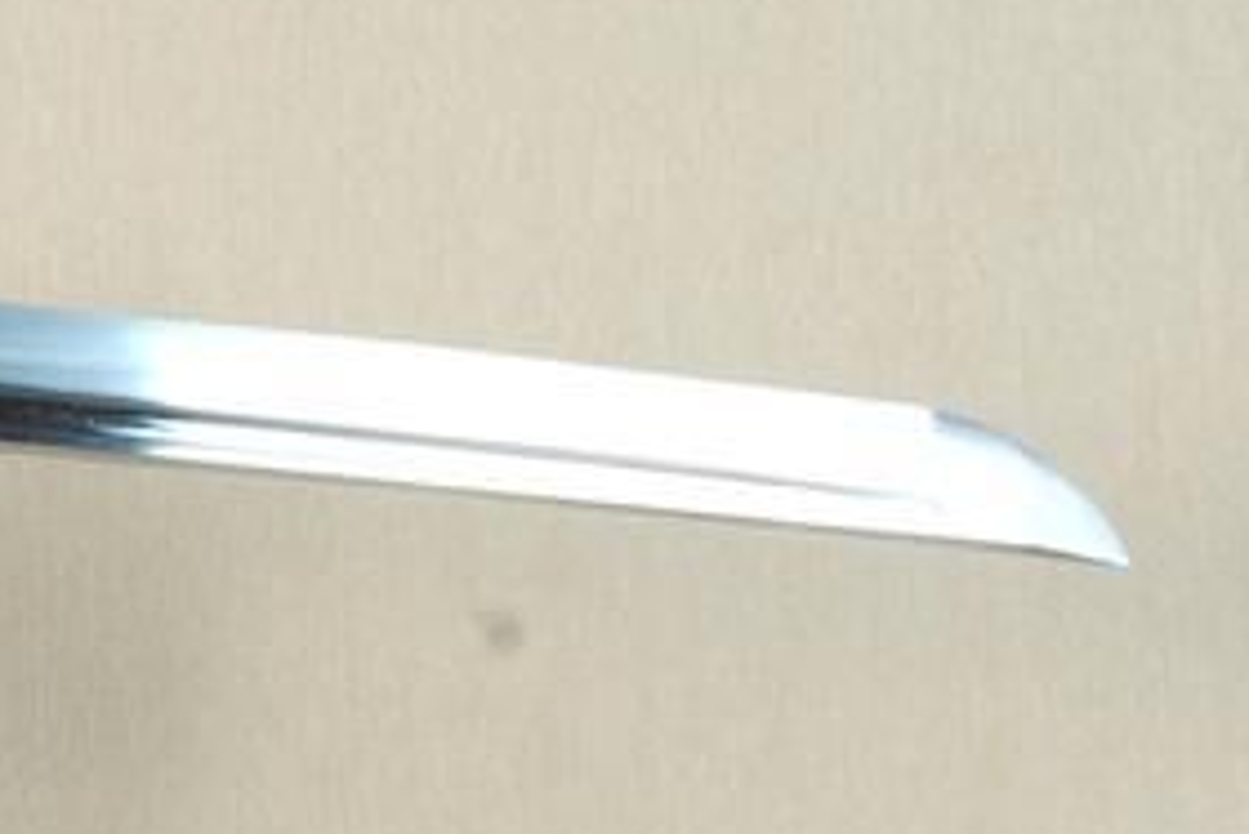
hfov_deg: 11.4
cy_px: 453
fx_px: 5207
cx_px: -1744
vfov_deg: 9.2
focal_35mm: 150
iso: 400
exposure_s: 1/2
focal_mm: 20
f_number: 11
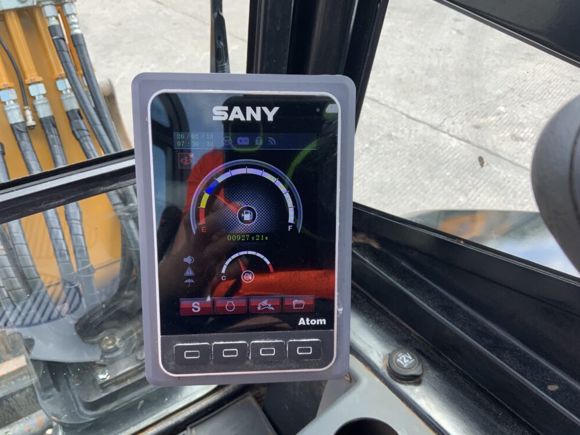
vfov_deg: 46.8
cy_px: 218
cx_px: 298
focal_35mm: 30
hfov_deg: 60.0
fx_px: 503
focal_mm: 3
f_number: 1.8
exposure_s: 1/273
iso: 16
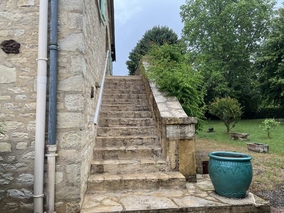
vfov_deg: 53.1
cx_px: 142
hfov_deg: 67.3
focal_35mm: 26
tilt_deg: +5.3
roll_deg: +3.7
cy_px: 106
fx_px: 213
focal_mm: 5.1
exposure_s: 1/209
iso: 40
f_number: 1.6
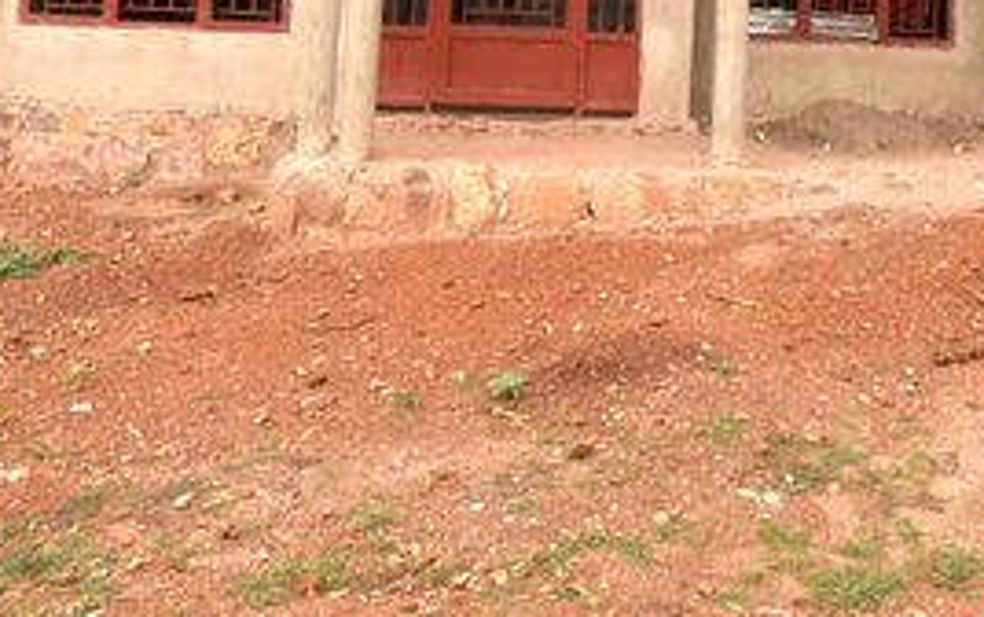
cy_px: -129
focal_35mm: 49
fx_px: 1315
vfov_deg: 24.0
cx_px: 767
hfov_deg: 39.6
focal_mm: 10
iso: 400
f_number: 8
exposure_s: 1/400
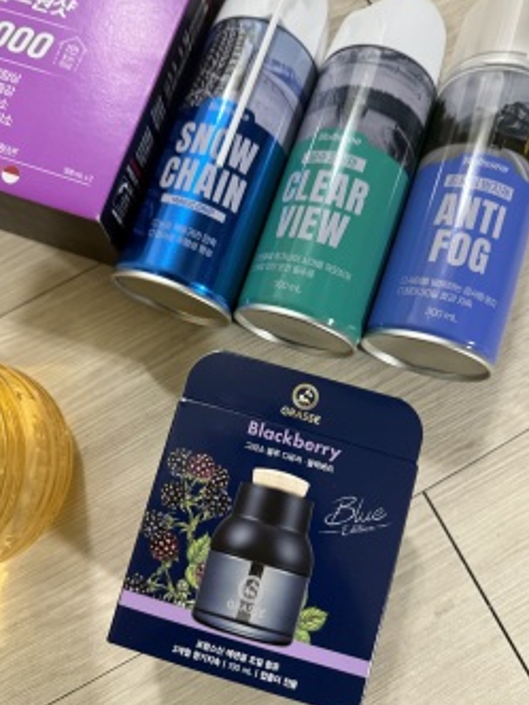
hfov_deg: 53.0
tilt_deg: -81.4
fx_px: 530
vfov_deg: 67.3
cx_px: 249
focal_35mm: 26
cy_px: 365
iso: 500
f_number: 1.78
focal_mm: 6.76
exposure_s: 1/60
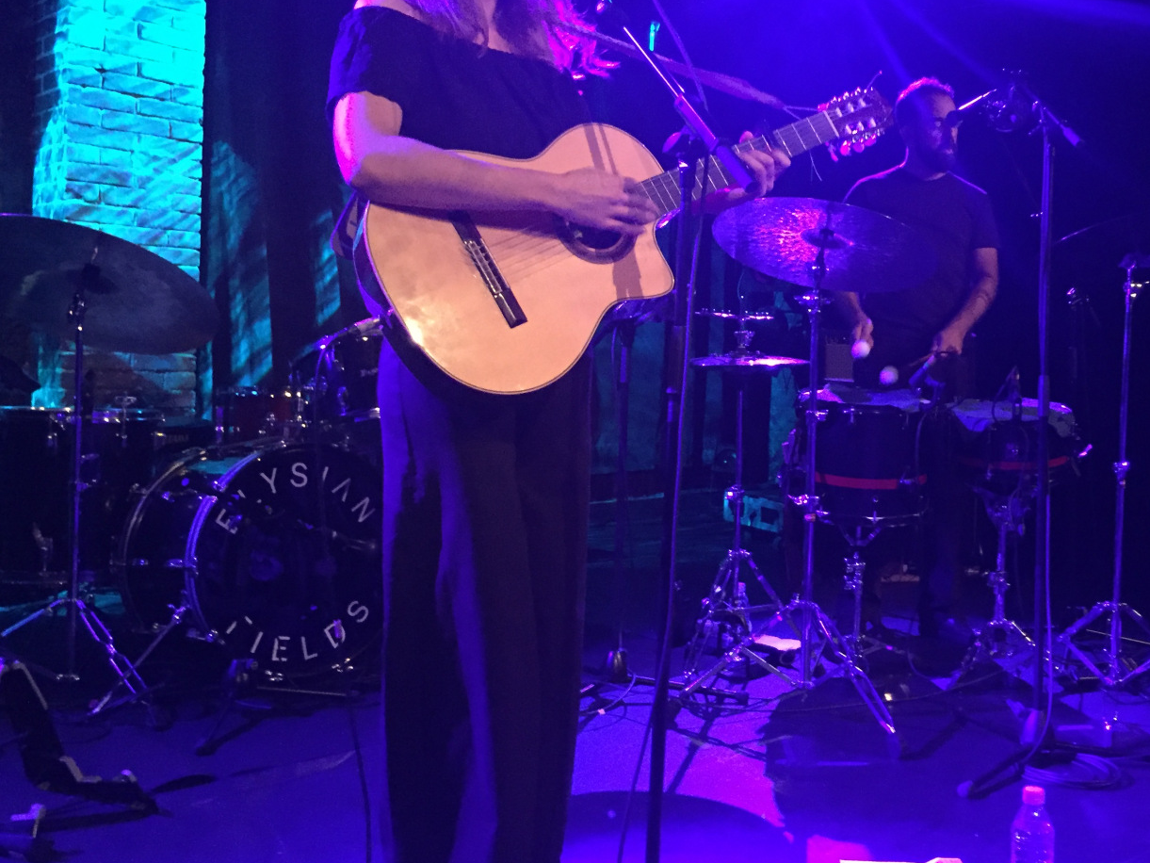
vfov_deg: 37.7
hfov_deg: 48.4
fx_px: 1263
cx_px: 738
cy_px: 372
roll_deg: -1.7
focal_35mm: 38
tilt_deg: -1.9
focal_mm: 4.15
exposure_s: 1/17
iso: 1000
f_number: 2.2
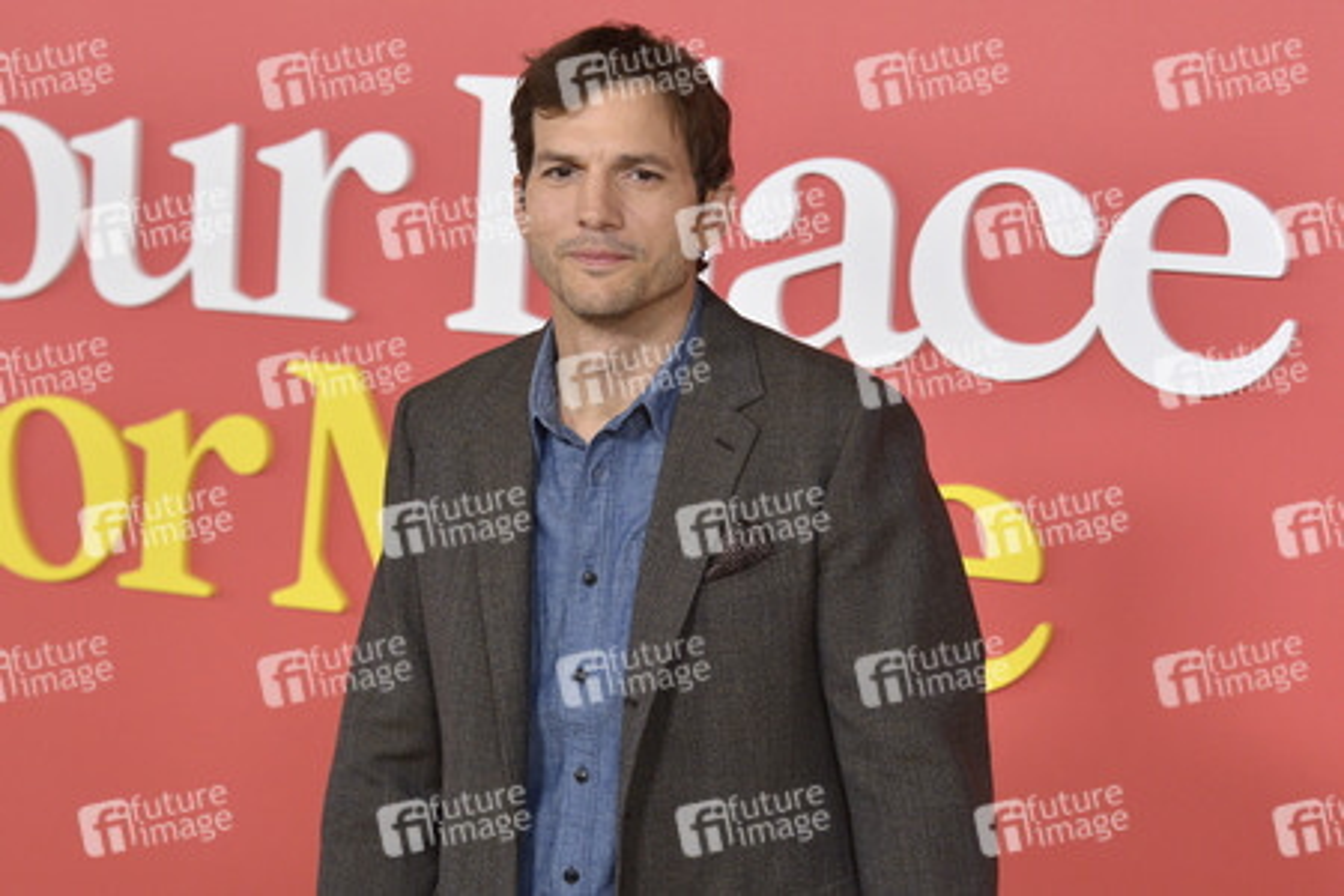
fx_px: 3210
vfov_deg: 15.9
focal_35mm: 86
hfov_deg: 23.6
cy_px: 448
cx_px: 672
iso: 1600
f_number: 6.3
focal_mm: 86
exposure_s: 1/320
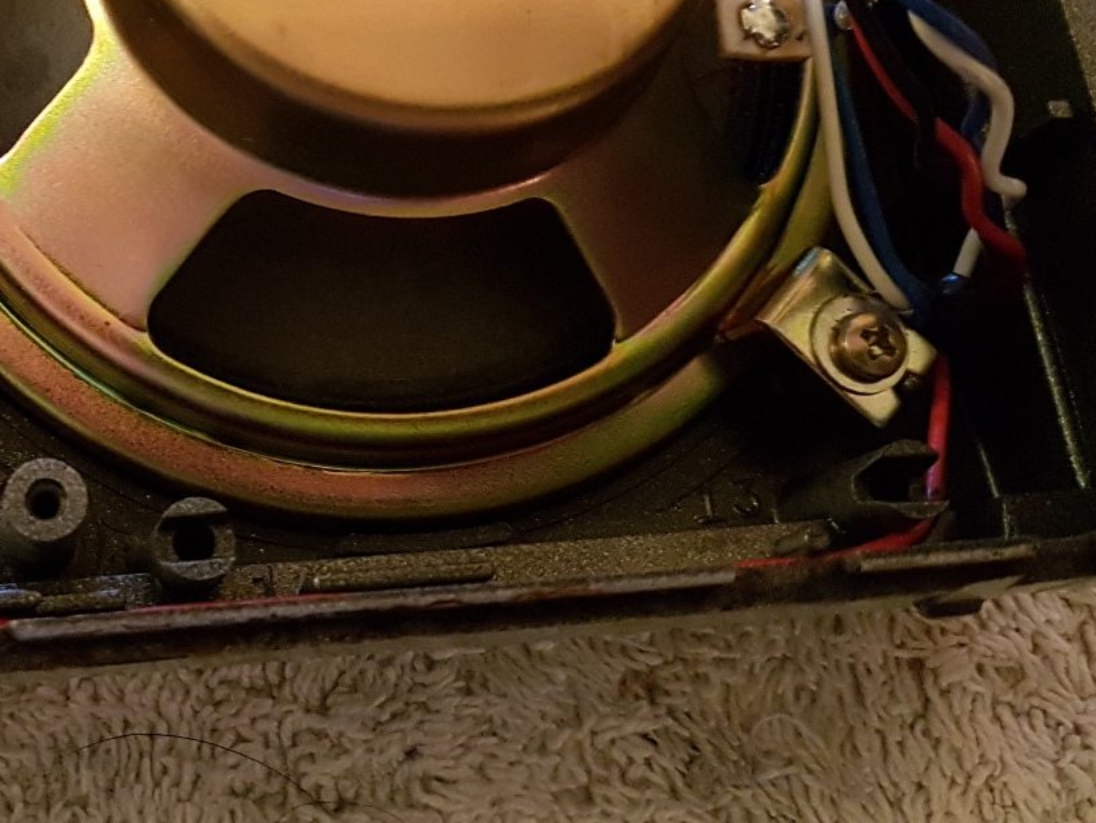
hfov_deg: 34.9
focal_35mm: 51
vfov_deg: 27.6
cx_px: 74
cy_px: 93
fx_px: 1615
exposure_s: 1/10
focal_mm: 4.2
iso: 320
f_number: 1.7
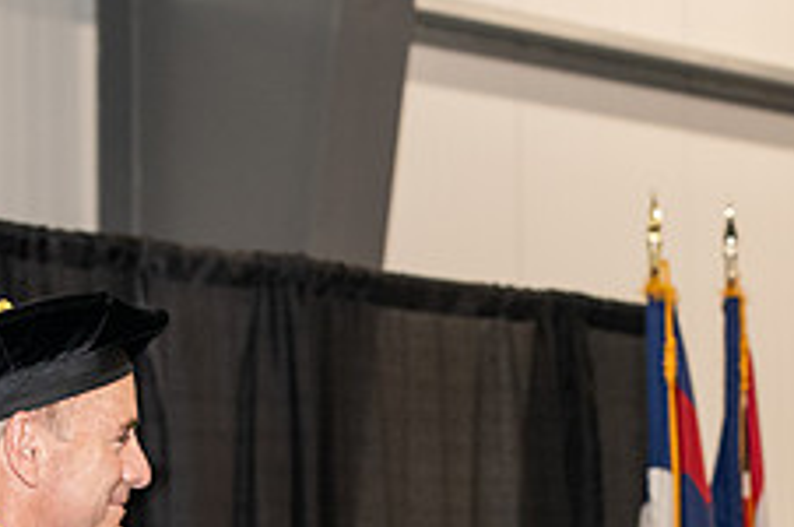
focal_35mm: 180
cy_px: 648
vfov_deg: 7.5
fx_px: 3964
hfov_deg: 11.4
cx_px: 604
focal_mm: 70
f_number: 5
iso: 2000
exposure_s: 1/200
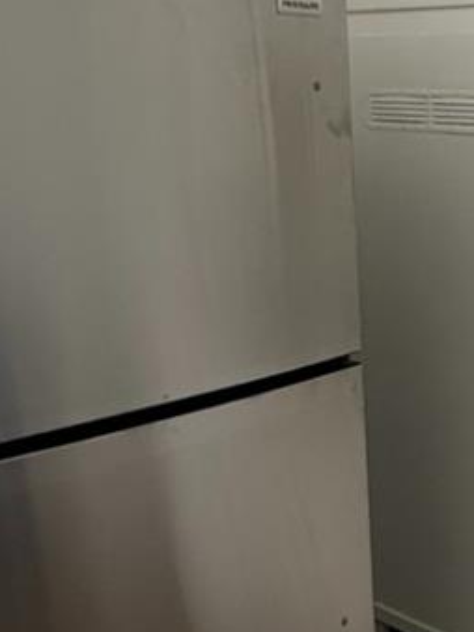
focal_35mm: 62
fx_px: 1133
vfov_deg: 31.2
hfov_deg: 22.2
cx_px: 538
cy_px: 321
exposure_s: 1/99
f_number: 2.2
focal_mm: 2.22
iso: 200
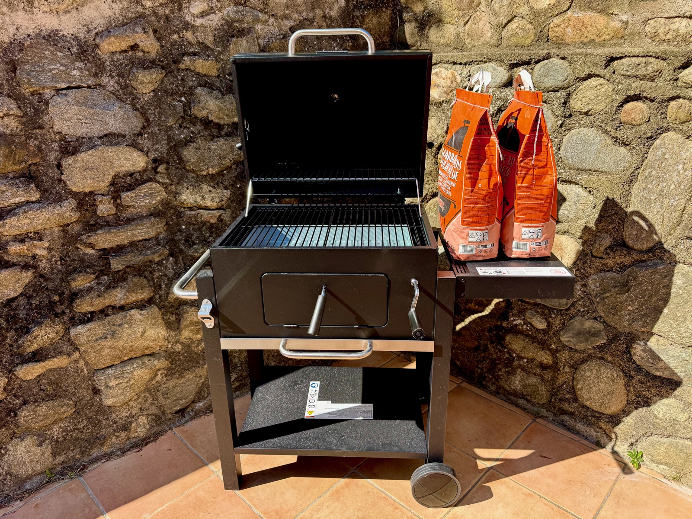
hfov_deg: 71.6
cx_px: 346
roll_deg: +0.5
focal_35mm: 24
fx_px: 480
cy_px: 260
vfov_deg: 56.8
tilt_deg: -22.3
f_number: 1.78
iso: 80
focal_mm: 6.76
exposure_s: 1/1488
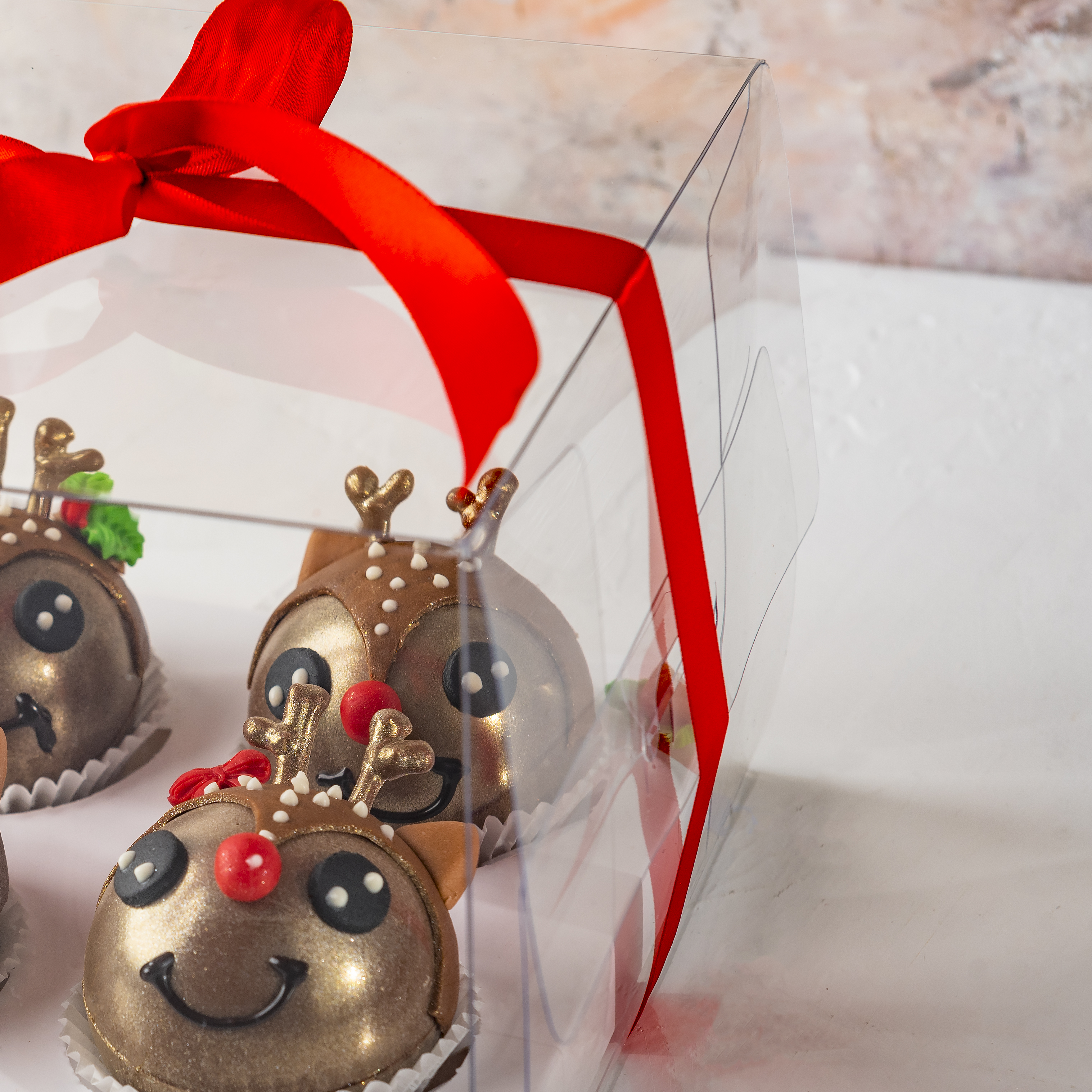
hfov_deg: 14.6
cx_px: 98
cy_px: 720
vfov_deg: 14.7
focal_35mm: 118
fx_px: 4211
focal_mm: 70
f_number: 9
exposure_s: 1/125
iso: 100
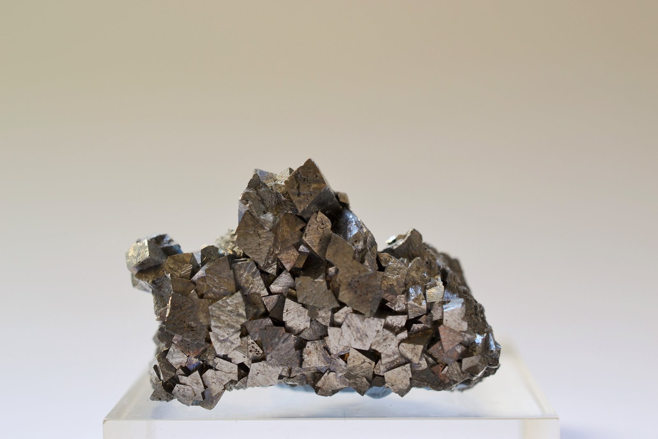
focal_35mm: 60
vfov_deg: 22.6
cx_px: 329
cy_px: 220
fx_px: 1097
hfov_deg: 33.4
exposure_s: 1/20
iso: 100
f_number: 7.1
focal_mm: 40
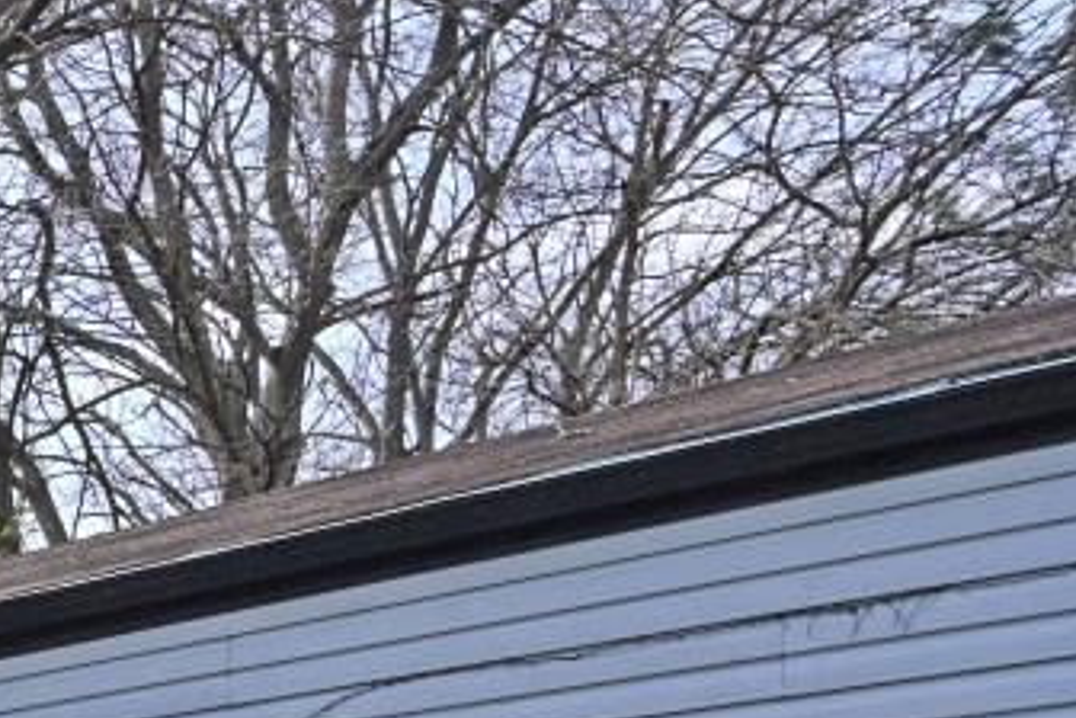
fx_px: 2002
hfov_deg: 18.0
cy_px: 1058
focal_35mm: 67
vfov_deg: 18.2
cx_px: -1172
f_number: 6.3
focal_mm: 15
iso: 64
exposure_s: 1/200
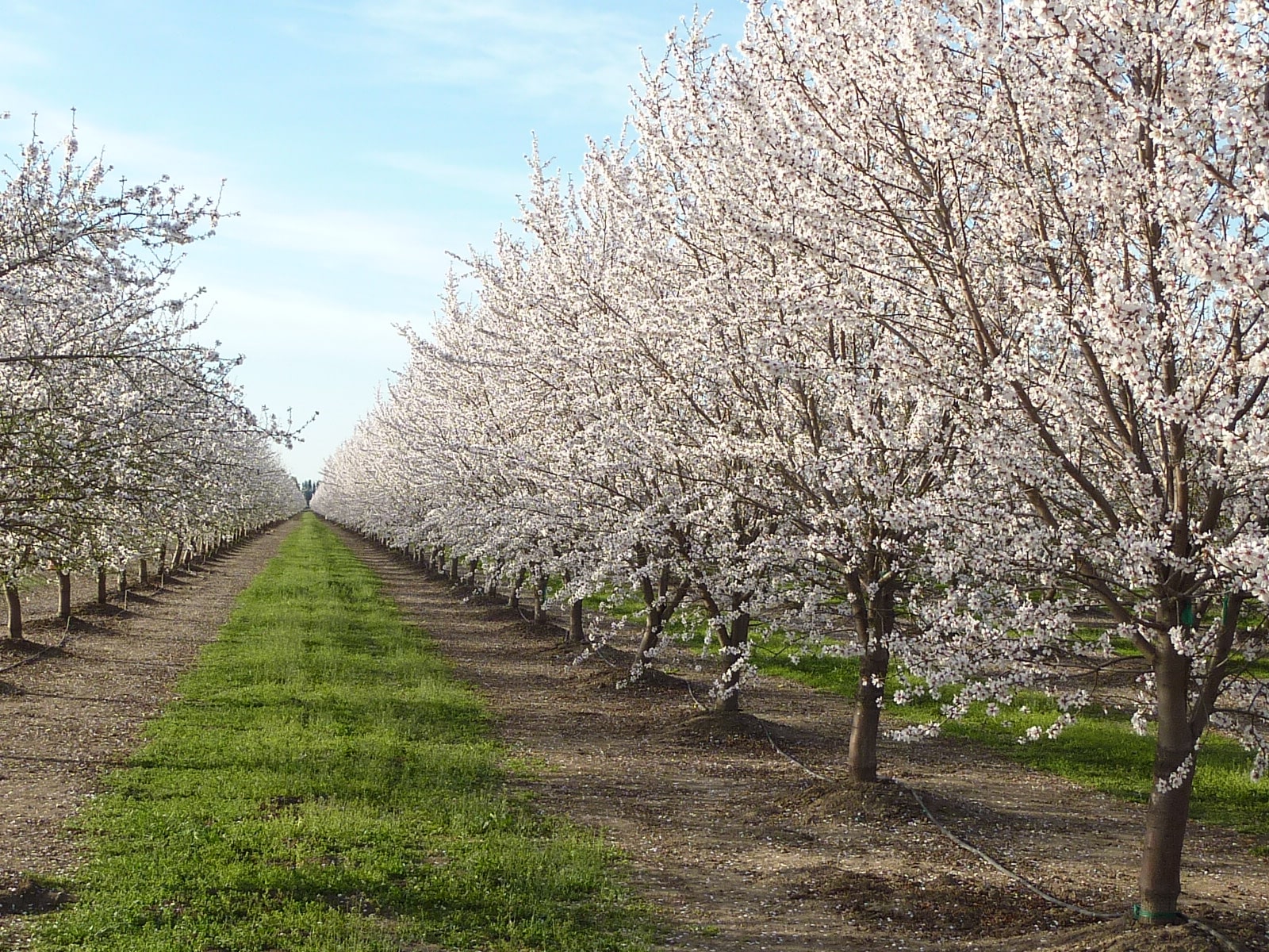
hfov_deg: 30.7
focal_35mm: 63
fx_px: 2310
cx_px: 634
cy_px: 476
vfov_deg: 23.3
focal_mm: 5.7
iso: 80
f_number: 4
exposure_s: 1/320
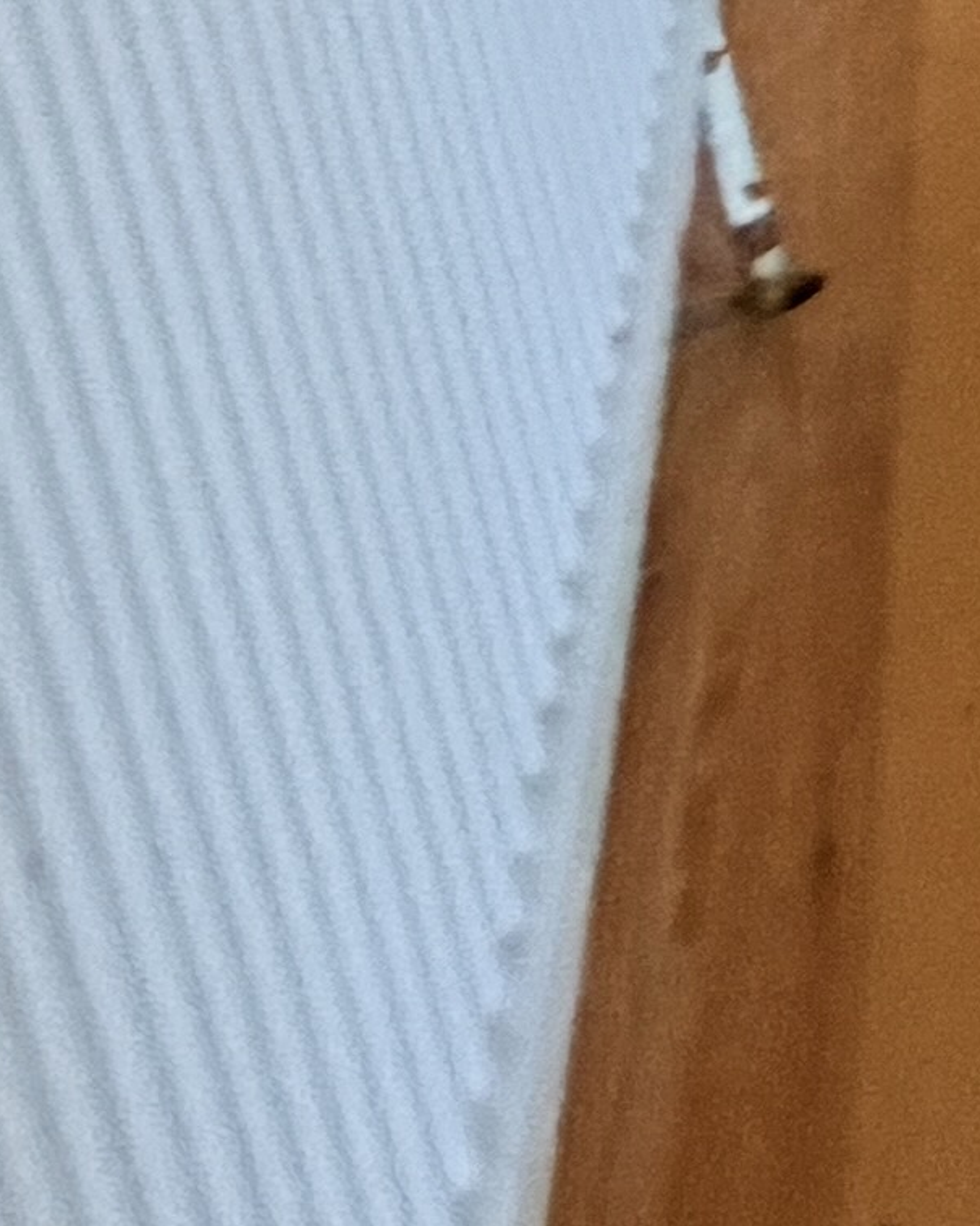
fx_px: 3736
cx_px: 4402
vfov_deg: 13.1
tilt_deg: -10.2
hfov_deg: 7.2
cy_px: -1854
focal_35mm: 103
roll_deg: -0.3
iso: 500
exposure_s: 1/60
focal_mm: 2.22
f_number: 2.2
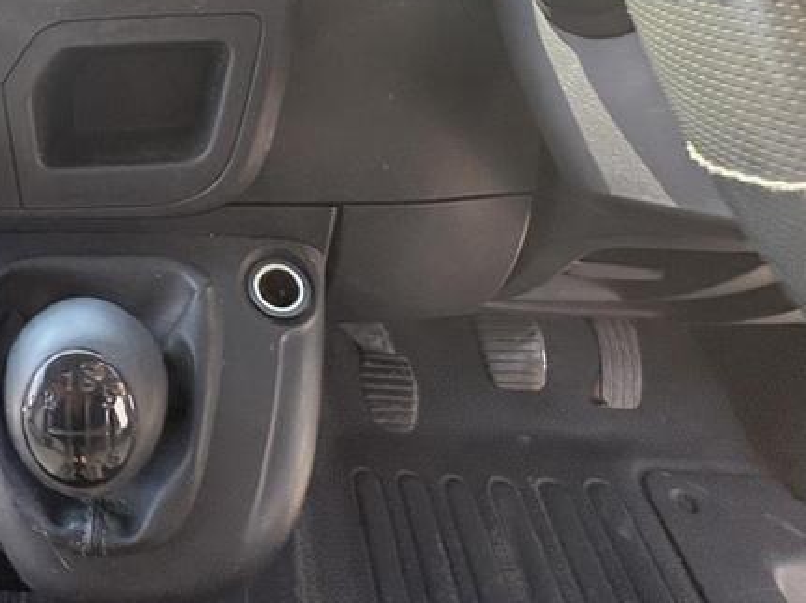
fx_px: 675
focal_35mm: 29
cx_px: 106
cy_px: 67
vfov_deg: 44.1
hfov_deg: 55.0
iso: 125
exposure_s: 1/142
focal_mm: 2.22
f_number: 2.2
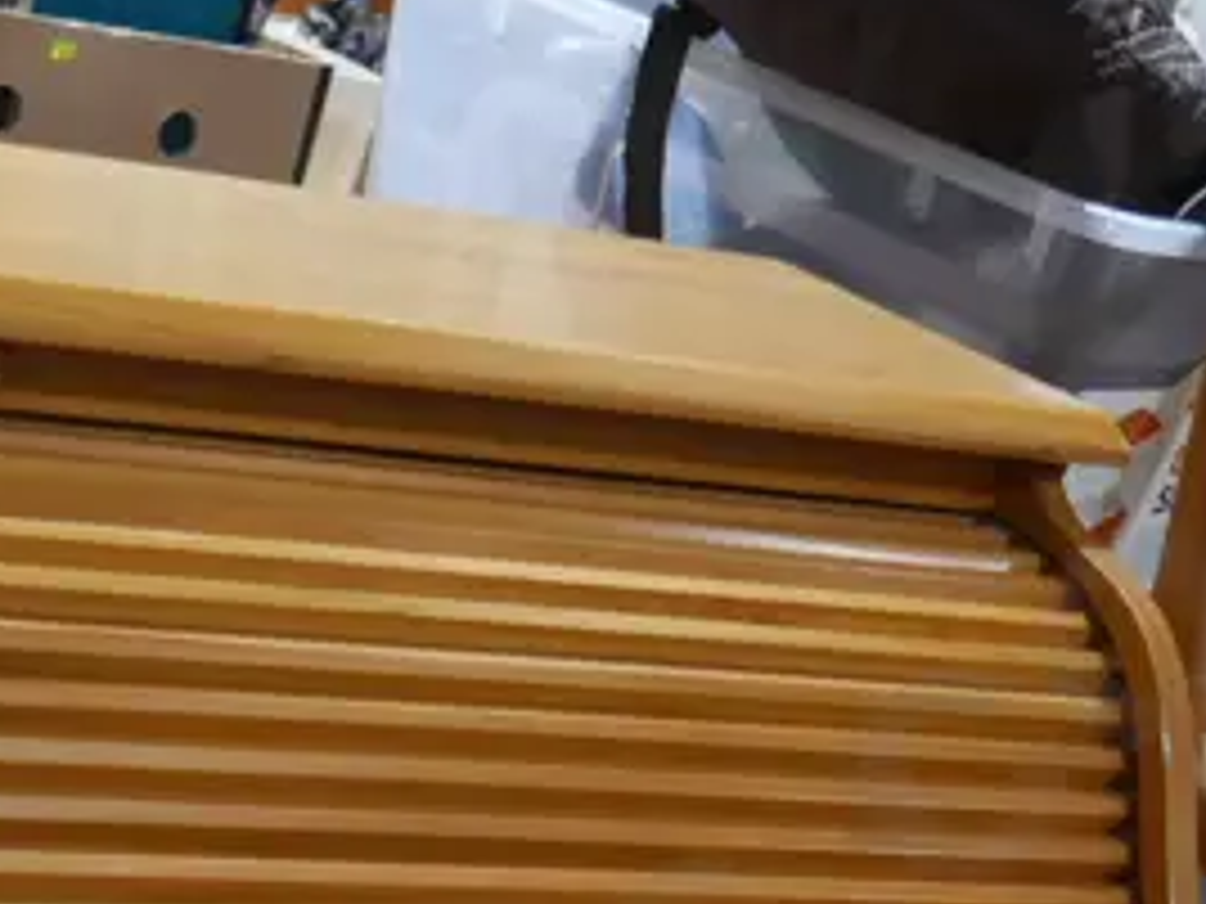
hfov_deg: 17.6
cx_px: -194
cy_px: 1633
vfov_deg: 12.6
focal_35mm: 107
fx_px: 3728
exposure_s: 1/60
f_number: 3.5
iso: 640
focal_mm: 14
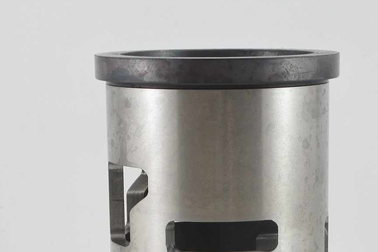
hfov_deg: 26.9
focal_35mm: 75
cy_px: 258
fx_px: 787
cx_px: 154
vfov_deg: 17.7
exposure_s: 1/125
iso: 400
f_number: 4
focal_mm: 13.7
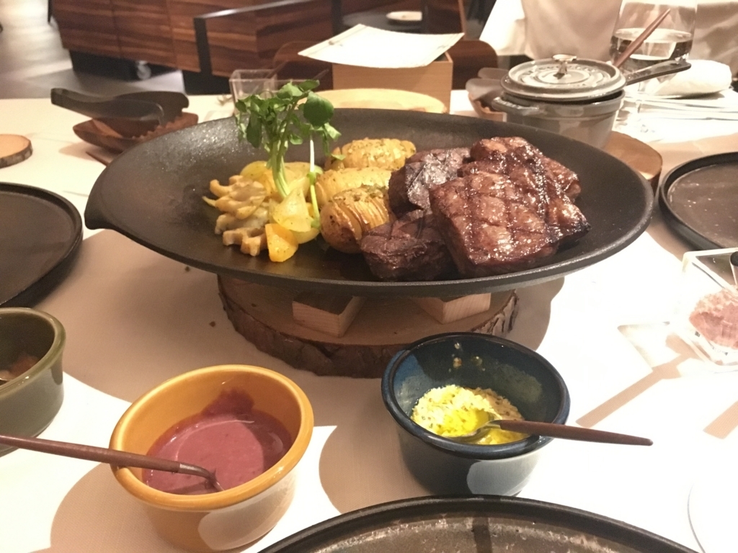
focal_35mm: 29
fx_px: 618
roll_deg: +0.8
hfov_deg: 61.7
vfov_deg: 48.2
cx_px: 369
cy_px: 276
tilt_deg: -29.0
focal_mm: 4.15
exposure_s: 1/15
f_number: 2.2
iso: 1250
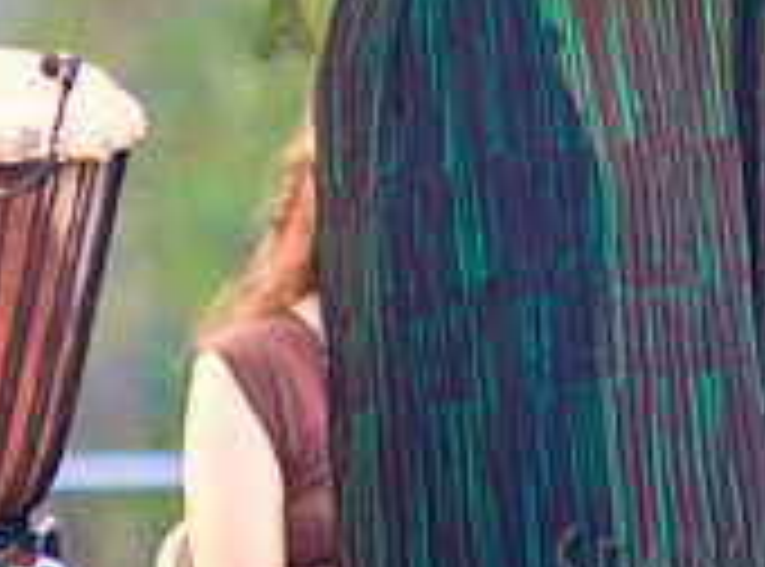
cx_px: 633
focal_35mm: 806
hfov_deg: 2.5
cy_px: -370
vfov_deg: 1.8
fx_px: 17737
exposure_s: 1/100
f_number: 3.5
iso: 2000
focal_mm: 200
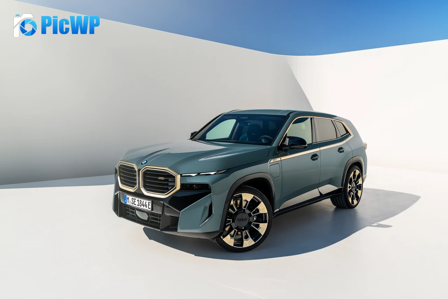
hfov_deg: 61.9
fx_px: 373
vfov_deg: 43.6
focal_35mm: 30
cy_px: 150
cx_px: 224
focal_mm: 30
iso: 100
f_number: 5.6
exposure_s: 1/200
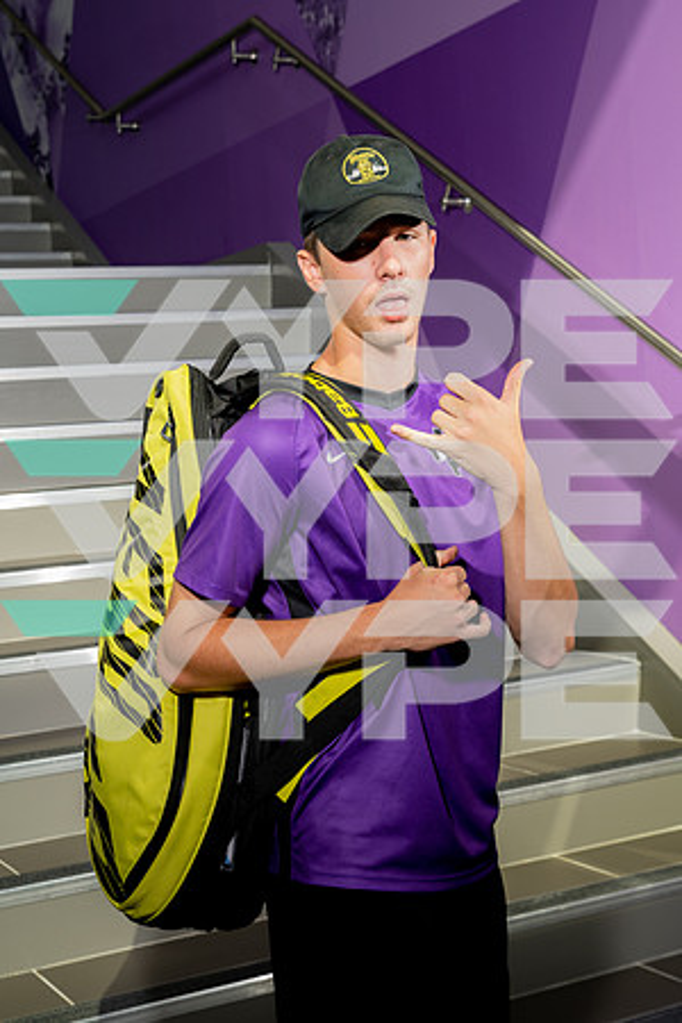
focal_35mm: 56
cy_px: 512
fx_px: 1591
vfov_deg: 35.6
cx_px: 341
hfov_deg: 24.2
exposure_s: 1/250
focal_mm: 56
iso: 320
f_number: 7.1
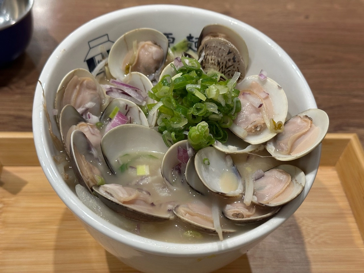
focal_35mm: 48
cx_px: 182
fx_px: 505
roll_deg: -5.8
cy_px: 136
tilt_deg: -43.4
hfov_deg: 39.7
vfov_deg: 30.3
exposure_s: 1/60
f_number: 1.8
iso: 250
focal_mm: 6.9
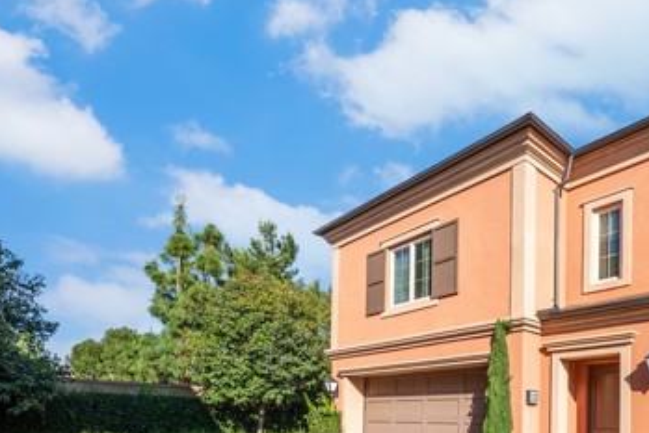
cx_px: 487
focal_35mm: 22
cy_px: 361
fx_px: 397
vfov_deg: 52.6
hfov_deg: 73.0
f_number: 8
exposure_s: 1/4000
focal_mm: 12
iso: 100
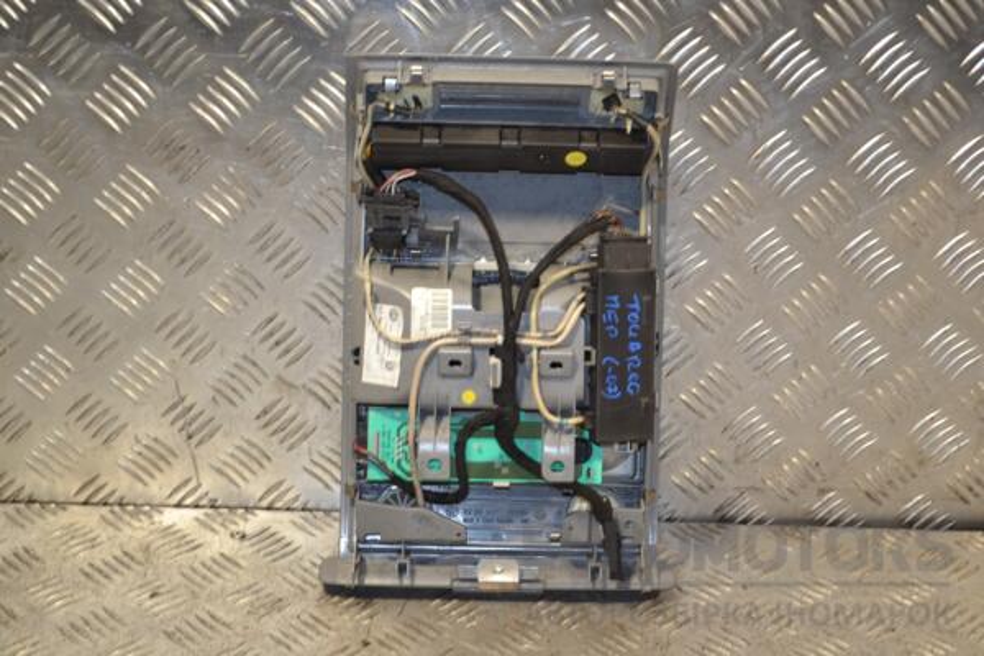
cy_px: 328
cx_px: 492
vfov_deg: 20.6
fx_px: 1804
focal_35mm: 66
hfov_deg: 30.5
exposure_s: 1/80
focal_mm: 44
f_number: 5.3
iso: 400
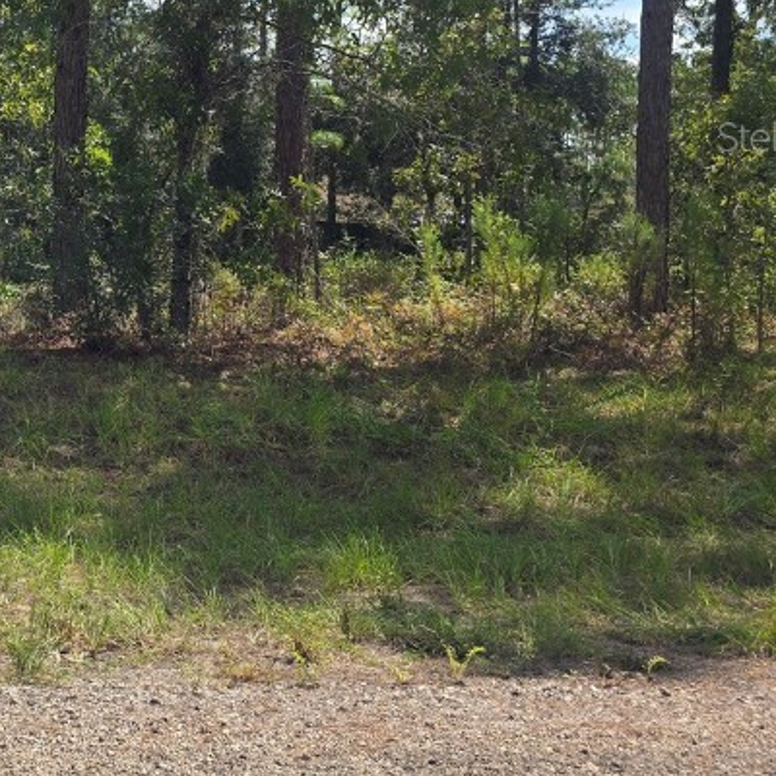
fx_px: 1319
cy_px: 136
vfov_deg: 31.8
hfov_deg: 29.3
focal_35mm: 52
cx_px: -93
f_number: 1.7
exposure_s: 1/556
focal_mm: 6.3
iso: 12
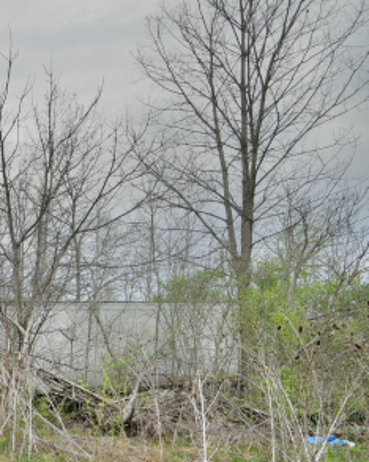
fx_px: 492
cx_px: -209
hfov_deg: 26.6
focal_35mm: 36
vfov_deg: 48.3
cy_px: 350
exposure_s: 1/125
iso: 100
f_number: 10
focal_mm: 10
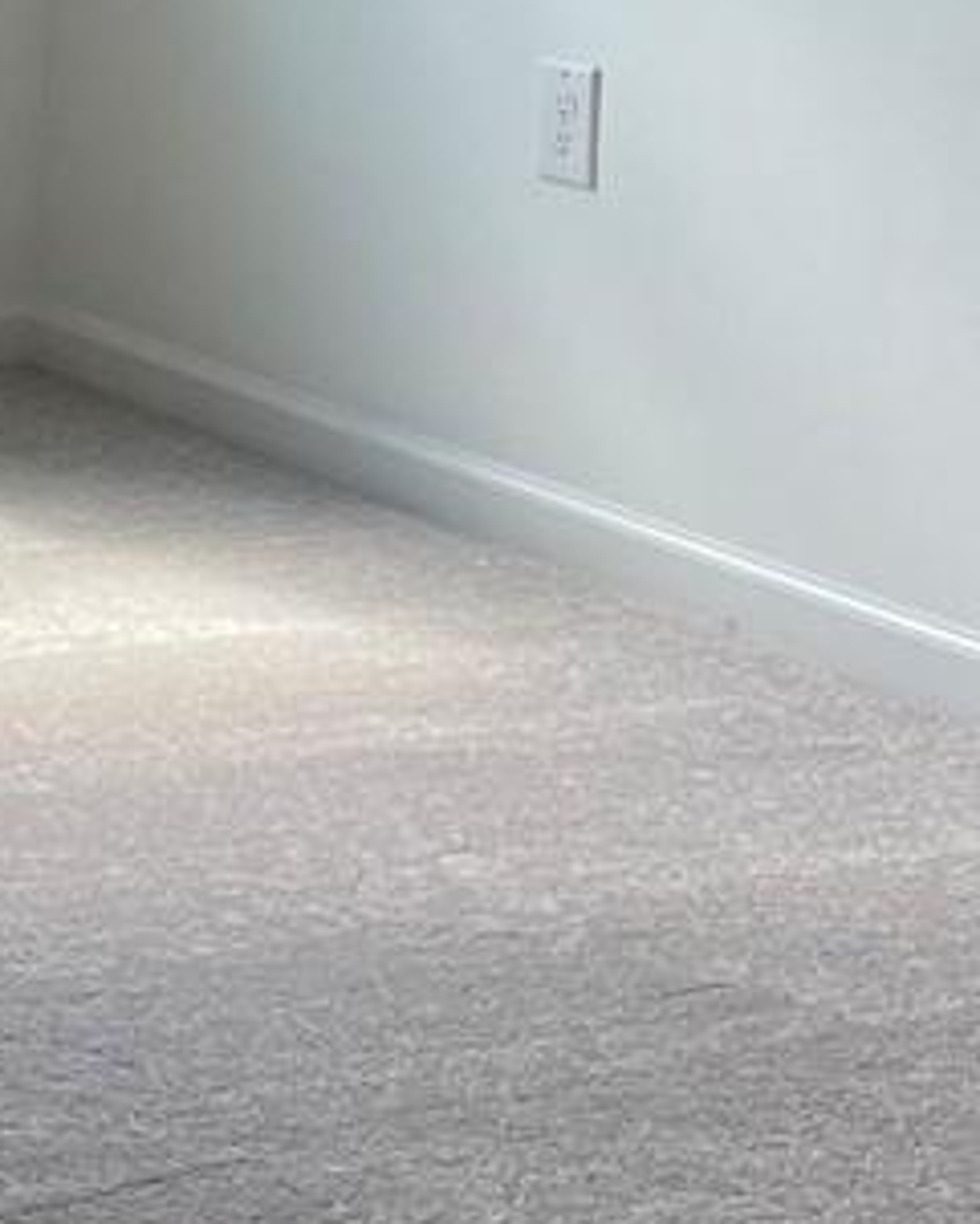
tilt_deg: -7.5
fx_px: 4892
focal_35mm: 135
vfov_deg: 14.0
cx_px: -1330
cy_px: -118
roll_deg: -0.5
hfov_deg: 10.1
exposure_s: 1/120
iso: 50
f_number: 1.6
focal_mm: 4.2
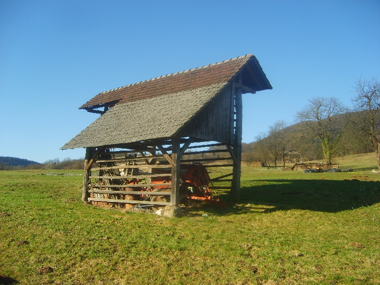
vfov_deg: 40.7
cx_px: 190
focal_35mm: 35
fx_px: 384
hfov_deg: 52.6
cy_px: 142
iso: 50
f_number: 2.8
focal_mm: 5.8
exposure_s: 1/500
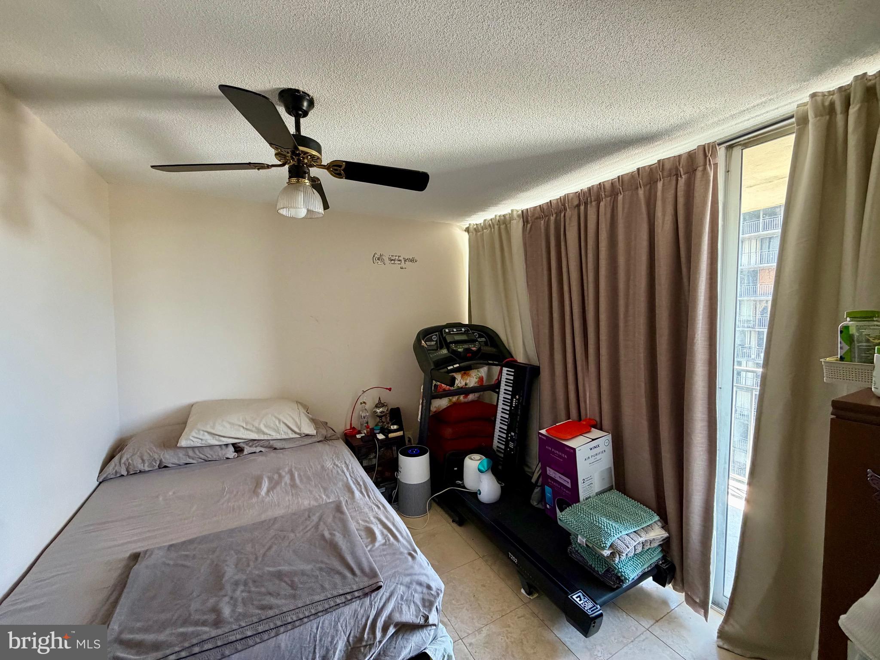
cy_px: 330
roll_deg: +0.5
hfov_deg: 102.1
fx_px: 356
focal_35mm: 14
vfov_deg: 85.7
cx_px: 440
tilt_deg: -3.4
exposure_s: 1/60
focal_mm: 2.22
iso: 320
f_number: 2.2
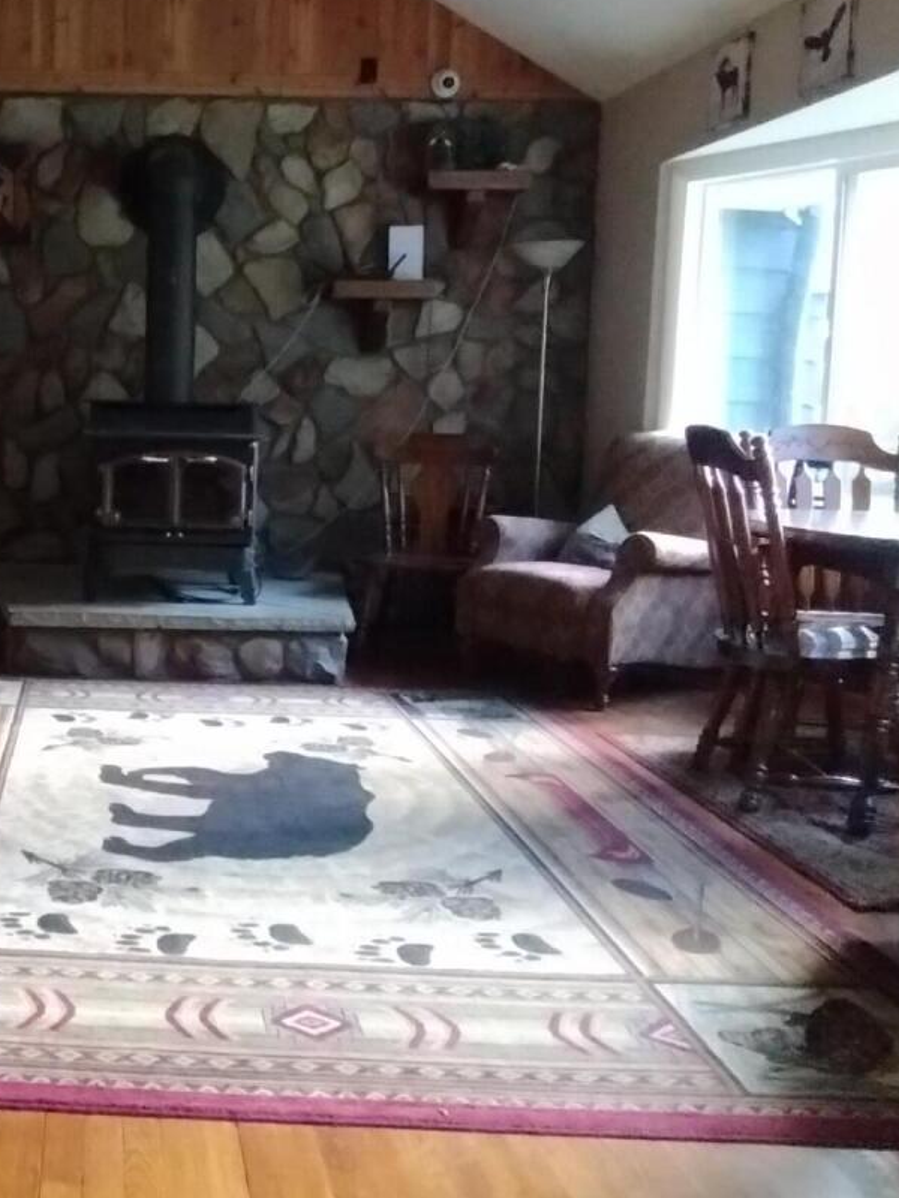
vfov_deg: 46.6
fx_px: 1385
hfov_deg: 33.8
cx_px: 70
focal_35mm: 40
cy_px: 493
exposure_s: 1/30
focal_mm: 1.66
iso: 1584
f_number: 2.2
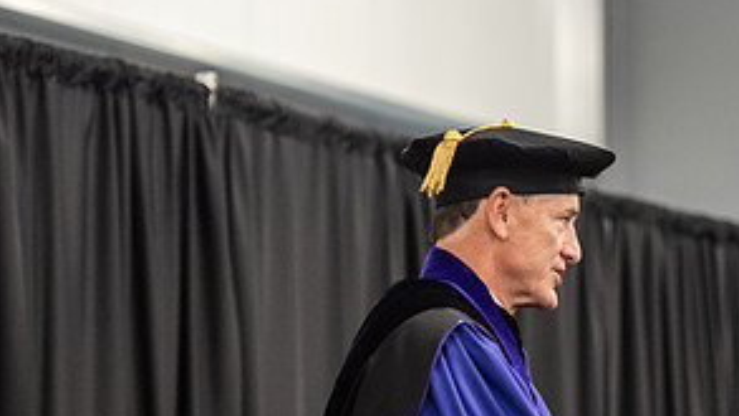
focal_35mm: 218
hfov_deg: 9.8
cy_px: 352
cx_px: 709
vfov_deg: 5.6
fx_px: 4273
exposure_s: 1/200
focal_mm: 105
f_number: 3.2
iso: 2500
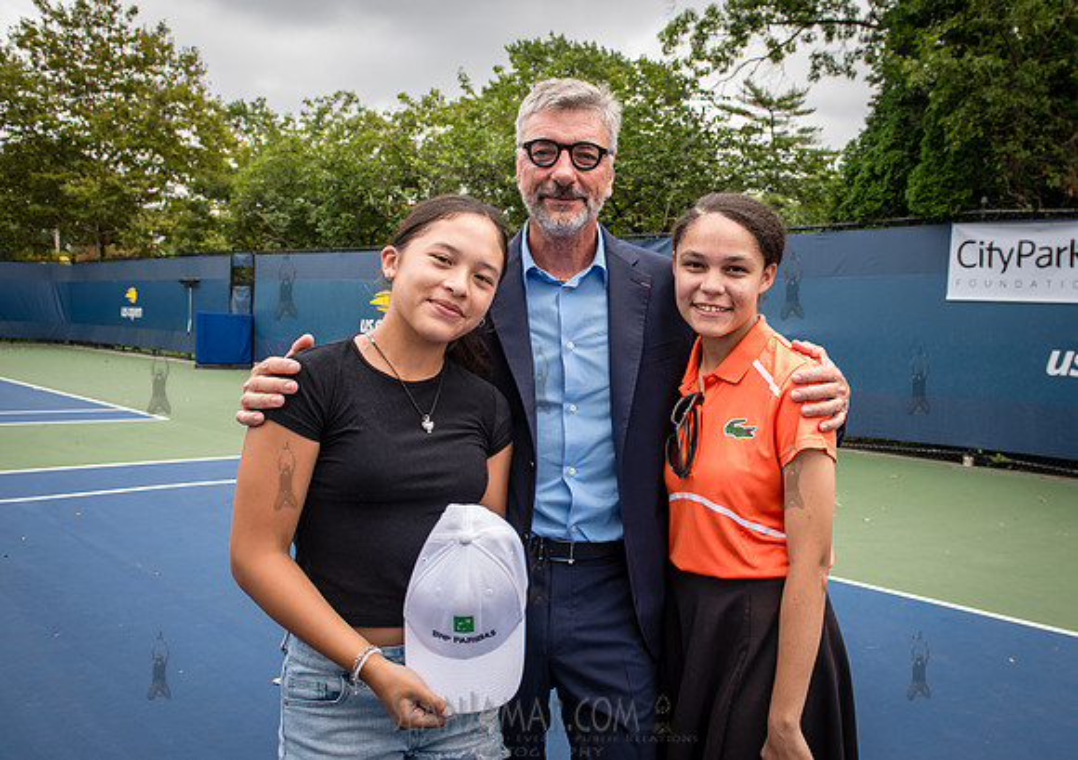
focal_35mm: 31
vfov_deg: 43.6
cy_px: 376
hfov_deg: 58.7
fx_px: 950
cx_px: 639
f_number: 4
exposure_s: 1/800
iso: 200
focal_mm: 24
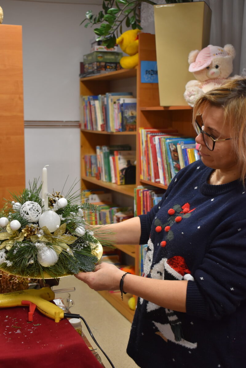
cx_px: 123
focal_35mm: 48
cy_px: 184
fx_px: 492
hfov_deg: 28.1
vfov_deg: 41.1
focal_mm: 32
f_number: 4.5
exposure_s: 1/60
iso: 900
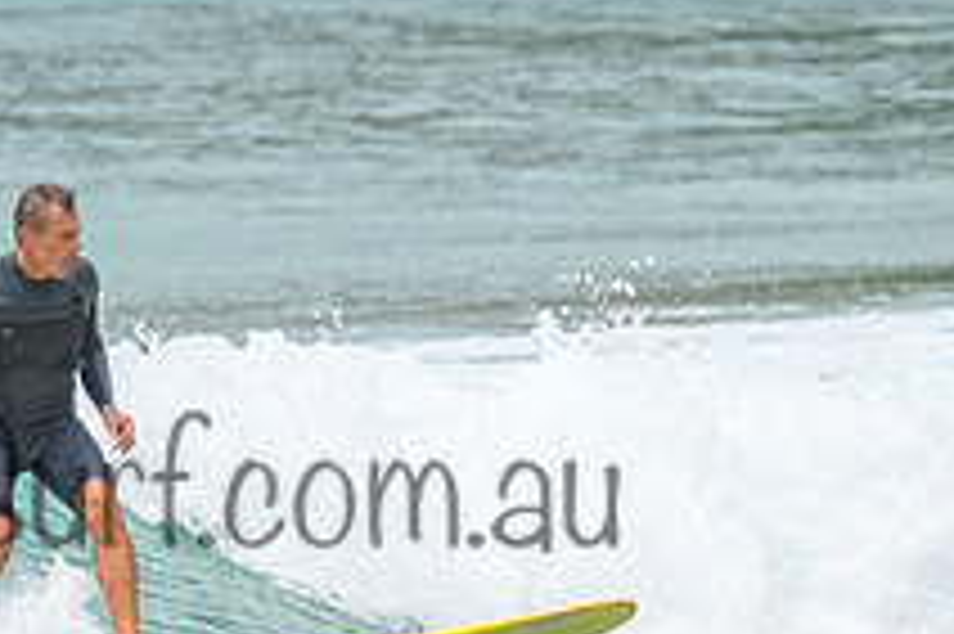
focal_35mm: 2191
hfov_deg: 0.9
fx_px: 58015
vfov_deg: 0.6
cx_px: 144
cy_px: 443
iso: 1600
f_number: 11
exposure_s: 1/3200
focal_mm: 800
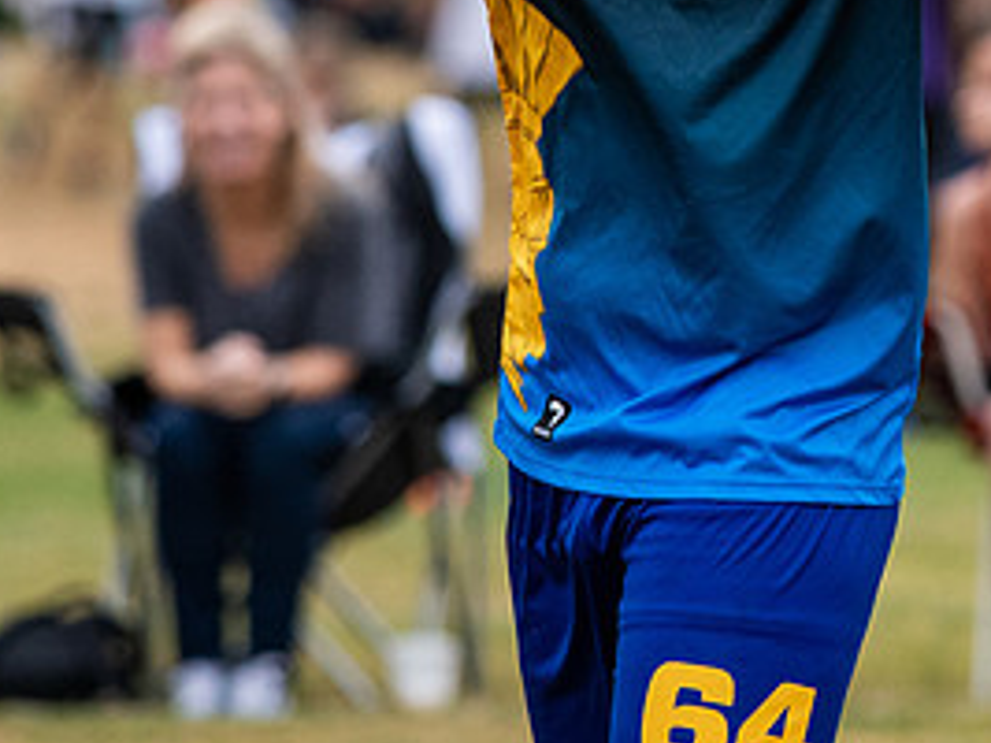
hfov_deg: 1.8
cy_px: -77
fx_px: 32135
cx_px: 1052
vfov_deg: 1.3
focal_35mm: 1123
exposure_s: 1/2000
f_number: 5.6
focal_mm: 300
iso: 1600
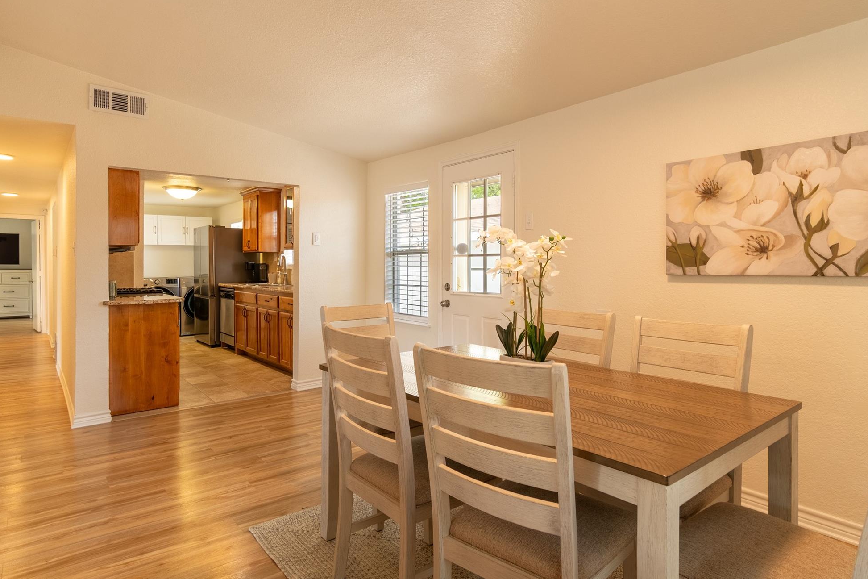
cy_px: 279
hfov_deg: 82.5
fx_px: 495
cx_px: 420
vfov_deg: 60.6
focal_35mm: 21
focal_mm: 13
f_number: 8
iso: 200
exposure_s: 1/90
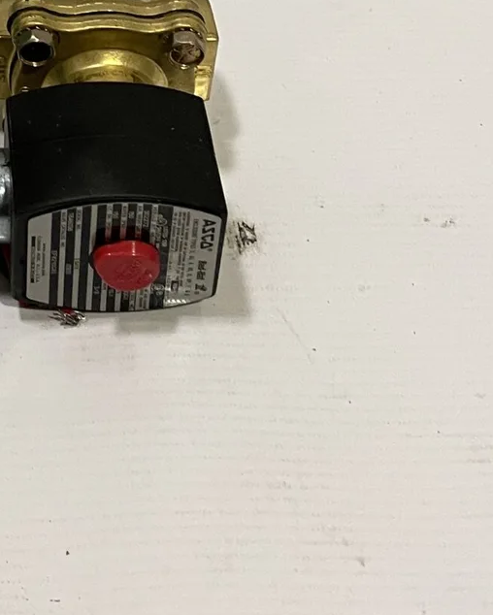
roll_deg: +0.6
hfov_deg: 18.2
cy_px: -330
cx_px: -111
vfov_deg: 20.2
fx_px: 1458
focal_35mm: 80
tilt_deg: -32.6
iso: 125
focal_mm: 4.2
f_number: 1.6
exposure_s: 1/60
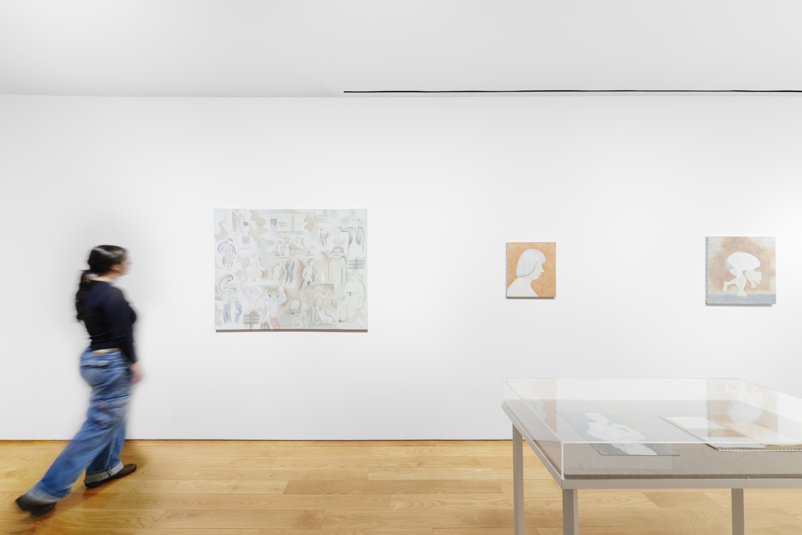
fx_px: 312
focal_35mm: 14
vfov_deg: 81.3
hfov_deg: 104.2
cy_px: 268
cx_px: 401
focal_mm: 14
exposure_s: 1/4
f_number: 11
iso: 100
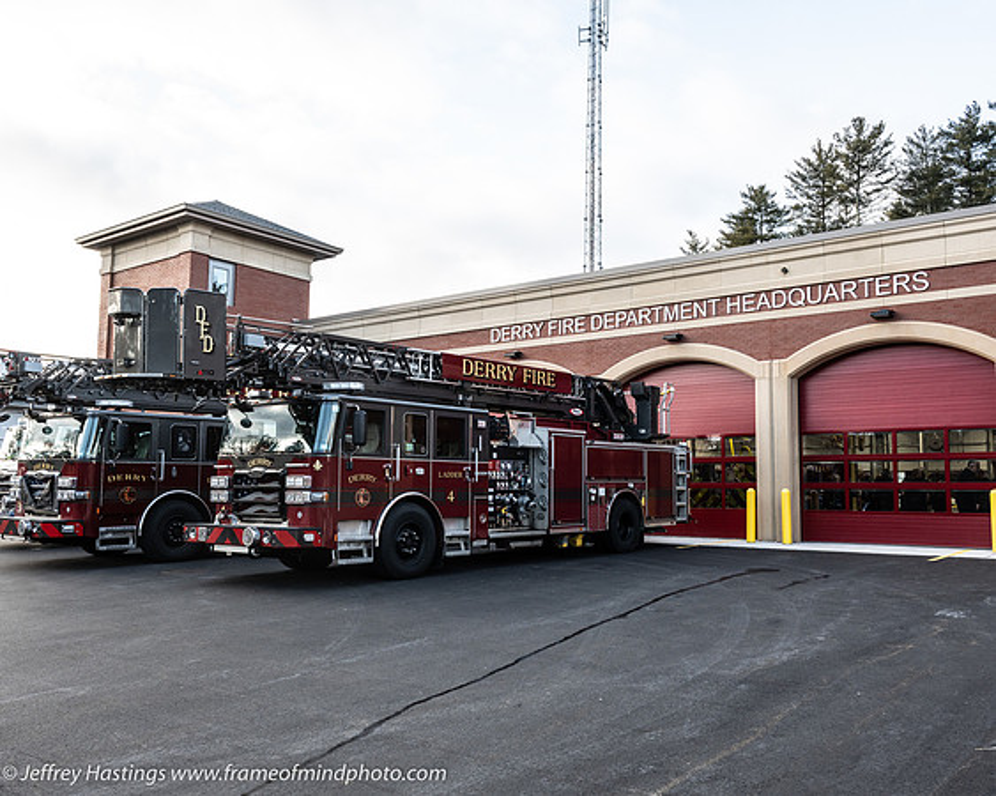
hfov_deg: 56.4
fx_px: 929
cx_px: 499
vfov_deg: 46.4
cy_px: 404
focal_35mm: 32
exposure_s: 1/200
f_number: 8
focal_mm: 26.5
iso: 640
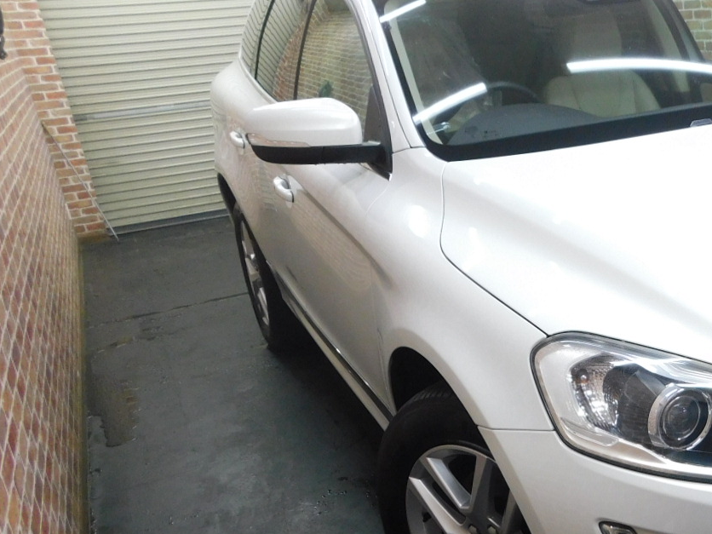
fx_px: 905
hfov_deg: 39.0
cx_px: 677
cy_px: 320
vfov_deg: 32.8
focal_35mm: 44
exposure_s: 1/30
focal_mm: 4
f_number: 3
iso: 220
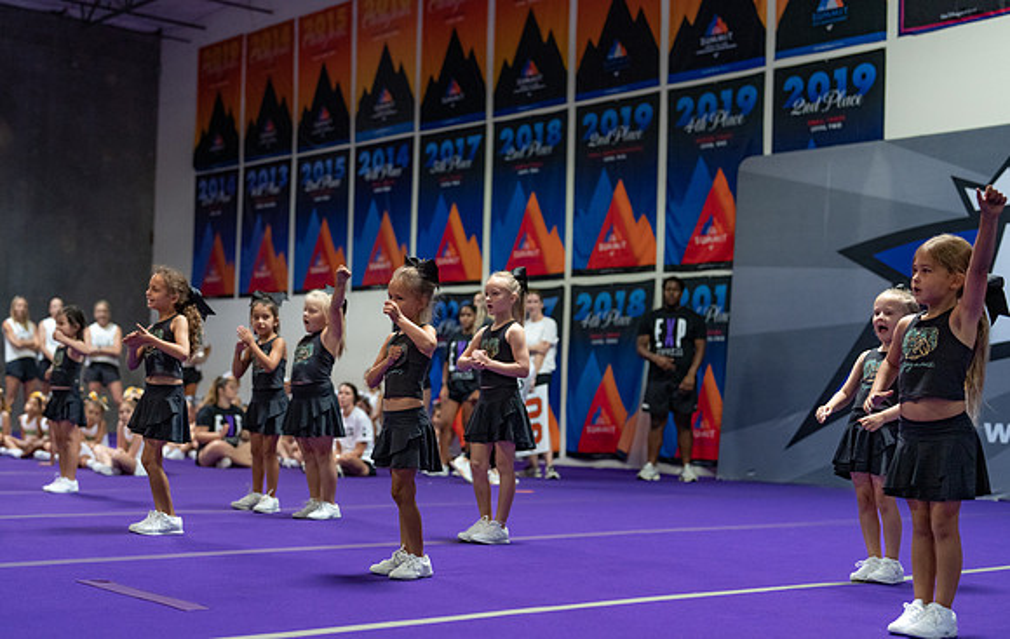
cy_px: 359
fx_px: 1540
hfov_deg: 36.3
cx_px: 470
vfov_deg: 23.4
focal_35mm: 56
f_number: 1.8
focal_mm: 50
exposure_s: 1/1000
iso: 3200
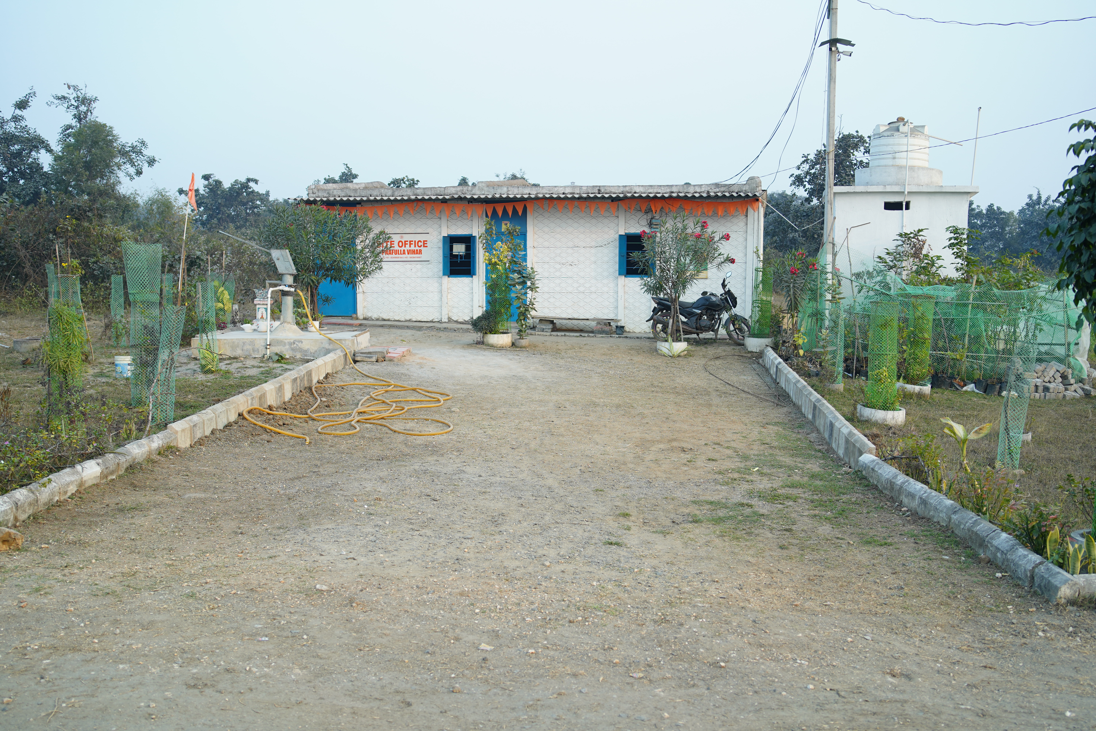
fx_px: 1065
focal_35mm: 35
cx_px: 548
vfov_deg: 37.9
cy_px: 366
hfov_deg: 54.4
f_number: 2.8
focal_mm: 35
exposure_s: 1/320
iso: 160
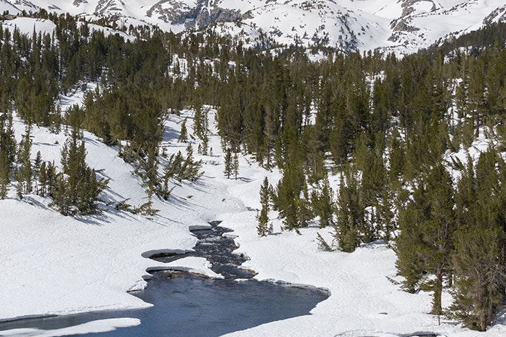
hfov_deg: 20.2
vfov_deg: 13.5
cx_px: 184
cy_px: 113
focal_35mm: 101
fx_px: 1420
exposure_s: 1/500
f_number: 8
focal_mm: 44
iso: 64
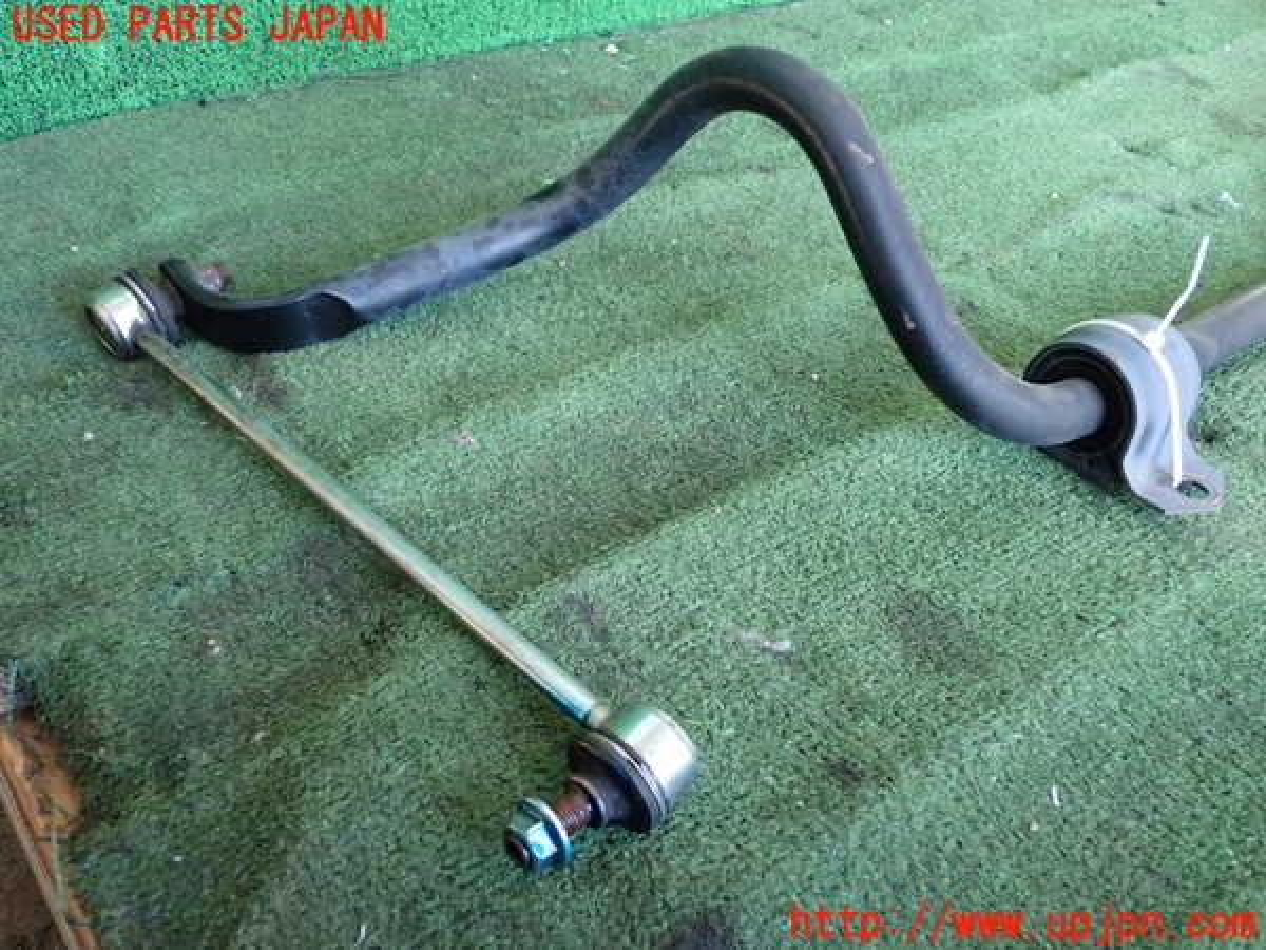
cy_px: 475
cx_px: 633
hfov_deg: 56.8
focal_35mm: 32
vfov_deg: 44.2
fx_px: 1170
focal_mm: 5.79
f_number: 2.4
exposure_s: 1/125
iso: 500
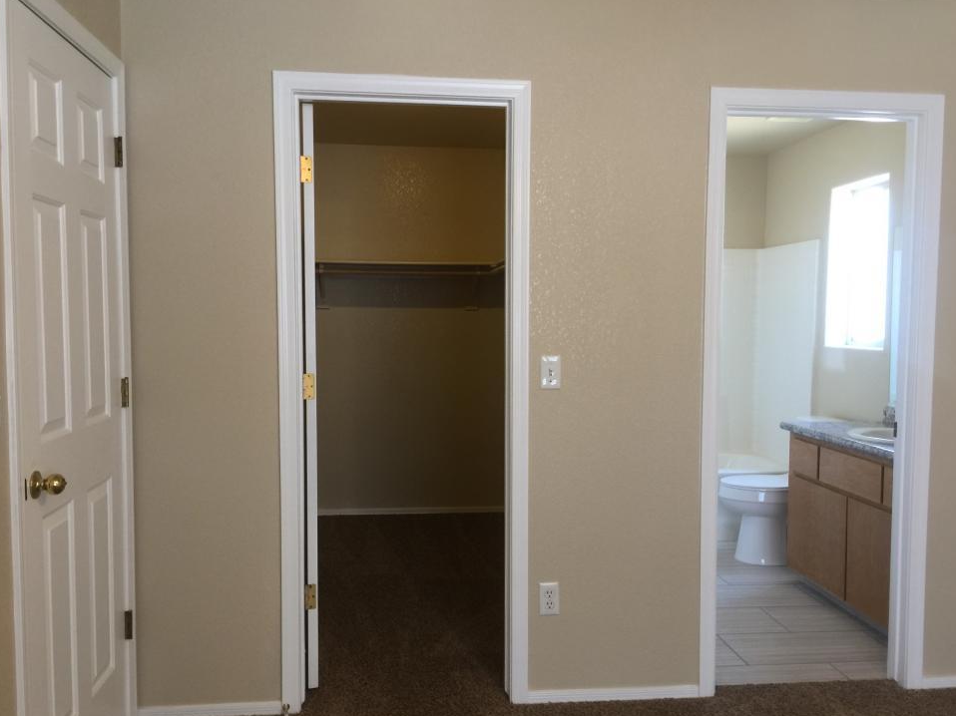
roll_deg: -1.4
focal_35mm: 31
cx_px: 488
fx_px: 856
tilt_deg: -3.0
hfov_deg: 58.4
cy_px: 377
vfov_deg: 45.4
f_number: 2.2
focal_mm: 4.15
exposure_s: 1/15
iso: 40
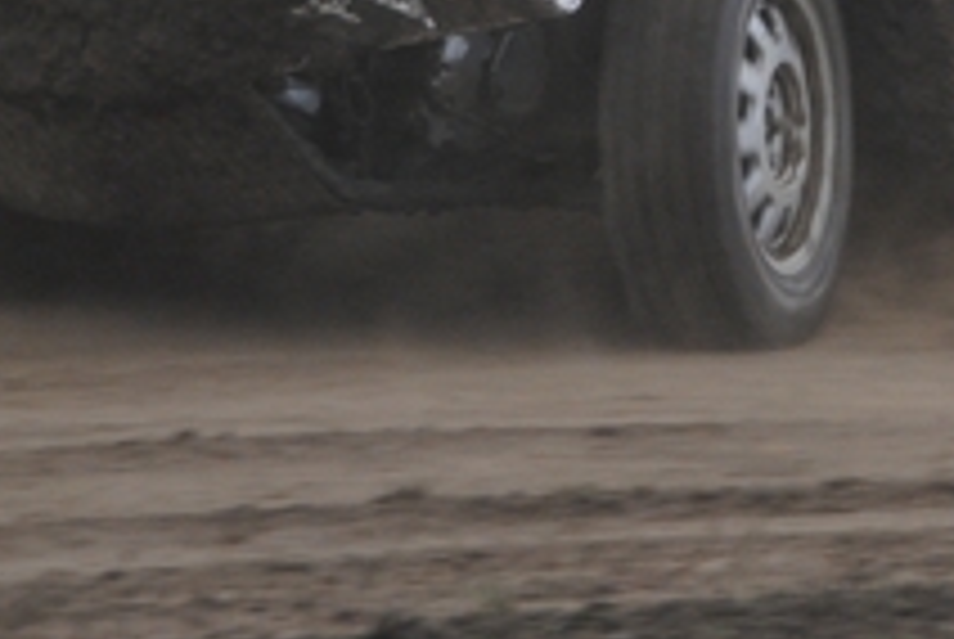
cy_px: -284
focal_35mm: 498
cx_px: 814
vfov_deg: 2.8
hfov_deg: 4.1
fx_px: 13215
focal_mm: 110
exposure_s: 1/500
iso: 500
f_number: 5.3
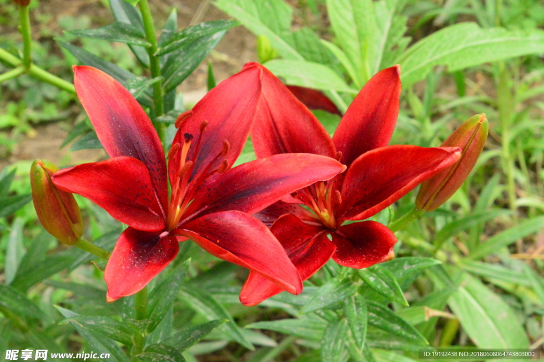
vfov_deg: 12.1
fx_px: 1714
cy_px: 182
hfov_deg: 18.0
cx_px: 271
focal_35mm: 114
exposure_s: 1/200
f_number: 16
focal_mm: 75
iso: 6400
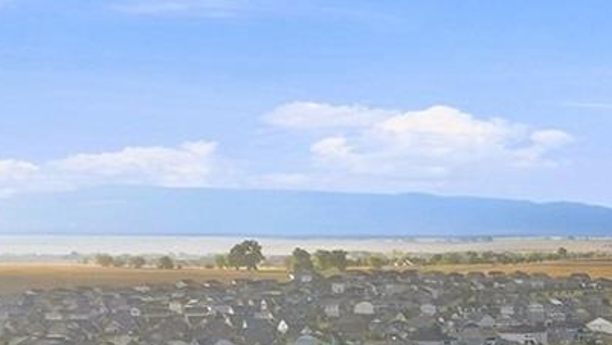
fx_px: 1900
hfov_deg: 16.7
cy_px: 728
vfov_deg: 9.6
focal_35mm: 117
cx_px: 908
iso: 100
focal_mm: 10.3
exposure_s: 1/240
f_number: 5
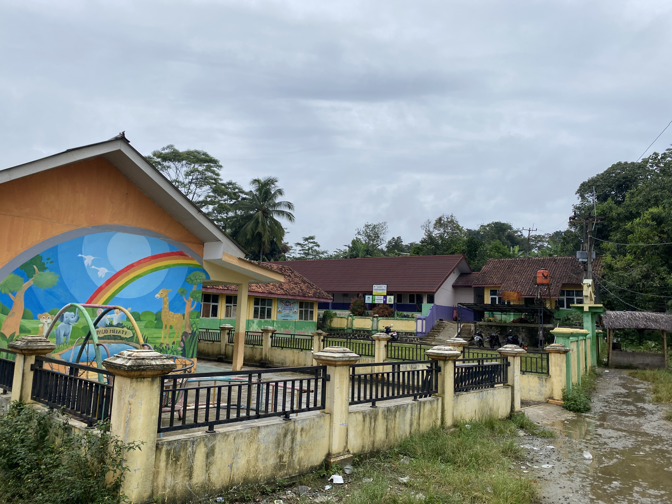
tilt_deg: +6.8
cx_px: 336
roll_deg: -3.0
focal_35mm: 26
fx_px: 505
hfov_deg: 67.3
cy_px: 252
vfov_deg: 53.1
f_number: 1.8
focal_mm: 4.25
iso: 32
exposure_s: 1/3205
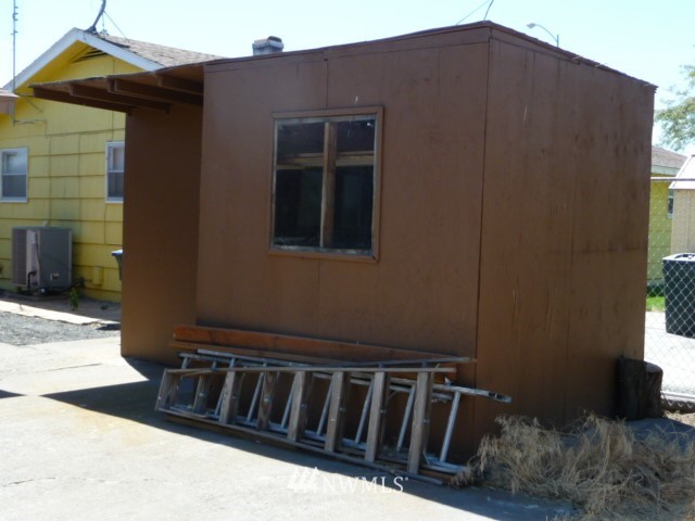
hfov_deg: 40.4
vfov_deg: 30.9
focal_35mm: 47
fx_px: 944
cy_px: 260
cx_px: 348
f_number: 3.3
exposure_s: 1/400
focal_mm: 4.7
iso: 100
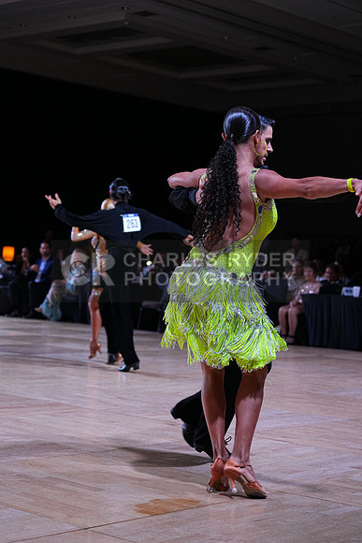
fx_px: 1055
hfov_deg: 19.5
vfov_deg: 28.8
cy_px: 272
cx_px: 181
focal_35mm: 70
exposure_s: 1/500
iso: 1250
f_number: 4
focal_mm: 70
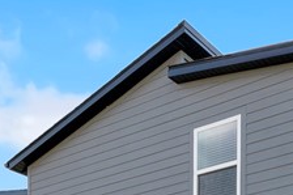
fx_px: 553
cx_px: 164
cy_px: 377
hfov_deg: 29.6
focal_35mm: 68
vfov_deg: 16.1
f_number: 2.8
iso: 250
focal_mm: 14
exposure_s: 1/500
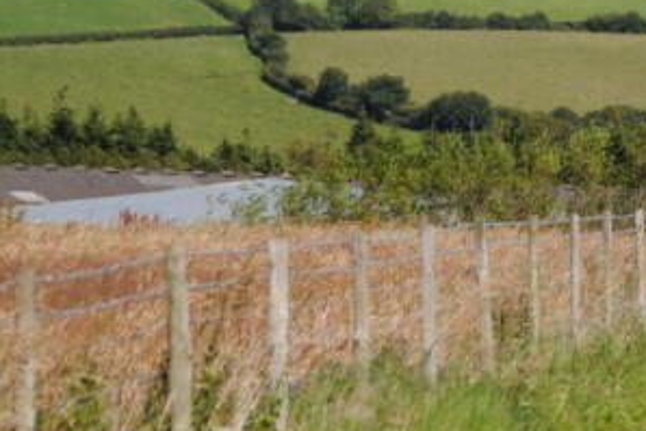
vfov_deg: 4.0
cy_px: 203
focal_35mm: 345
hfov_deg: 6.0
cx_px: 531
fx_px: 6195
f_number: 5.6
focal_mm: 105
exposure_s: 1/500
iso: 100
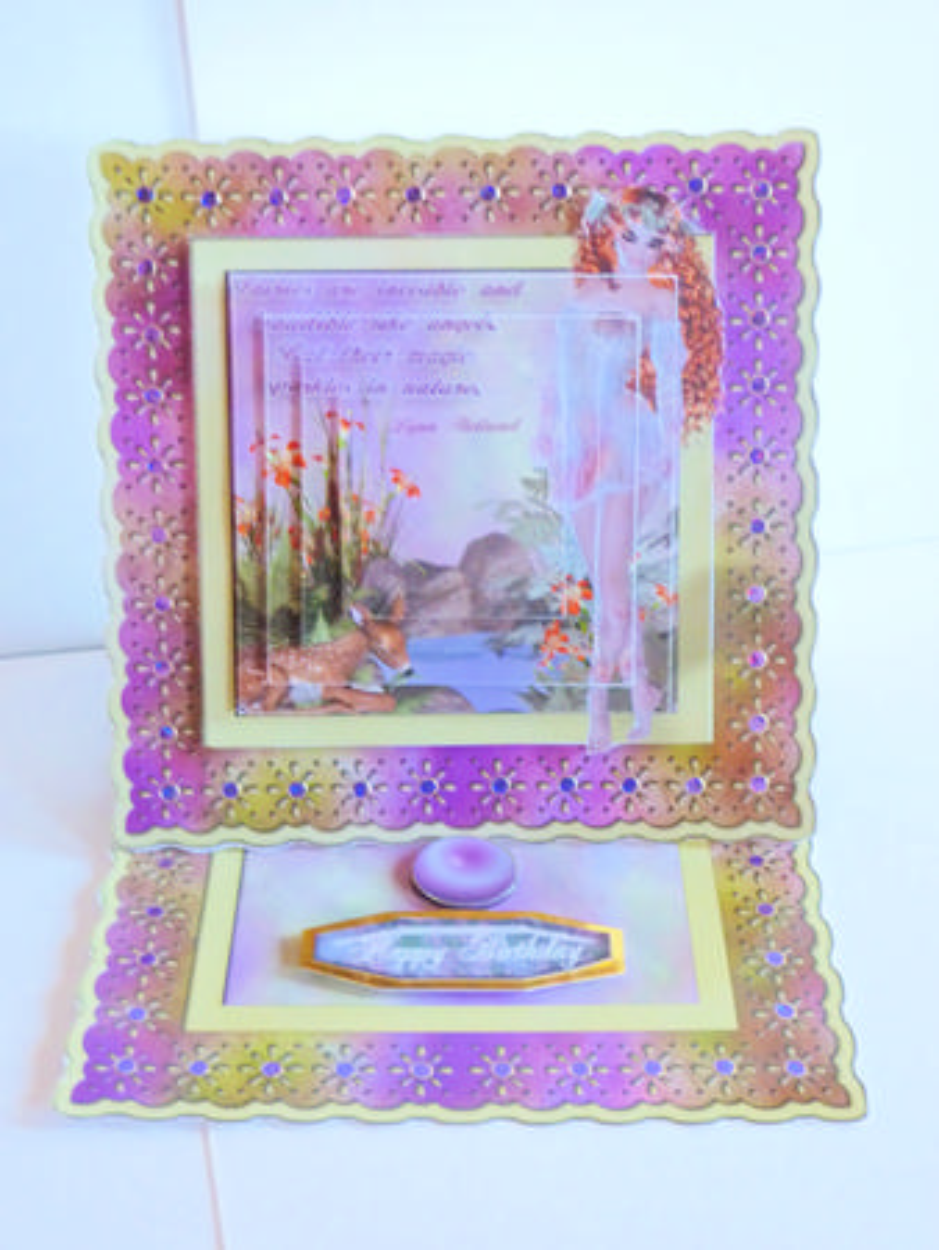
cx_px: 470
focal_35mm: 48
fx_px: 1734
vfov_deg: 39.6
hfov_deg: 30.3
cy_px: 625
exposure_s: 1/13
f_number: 3.8
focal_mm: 7.9
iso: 400
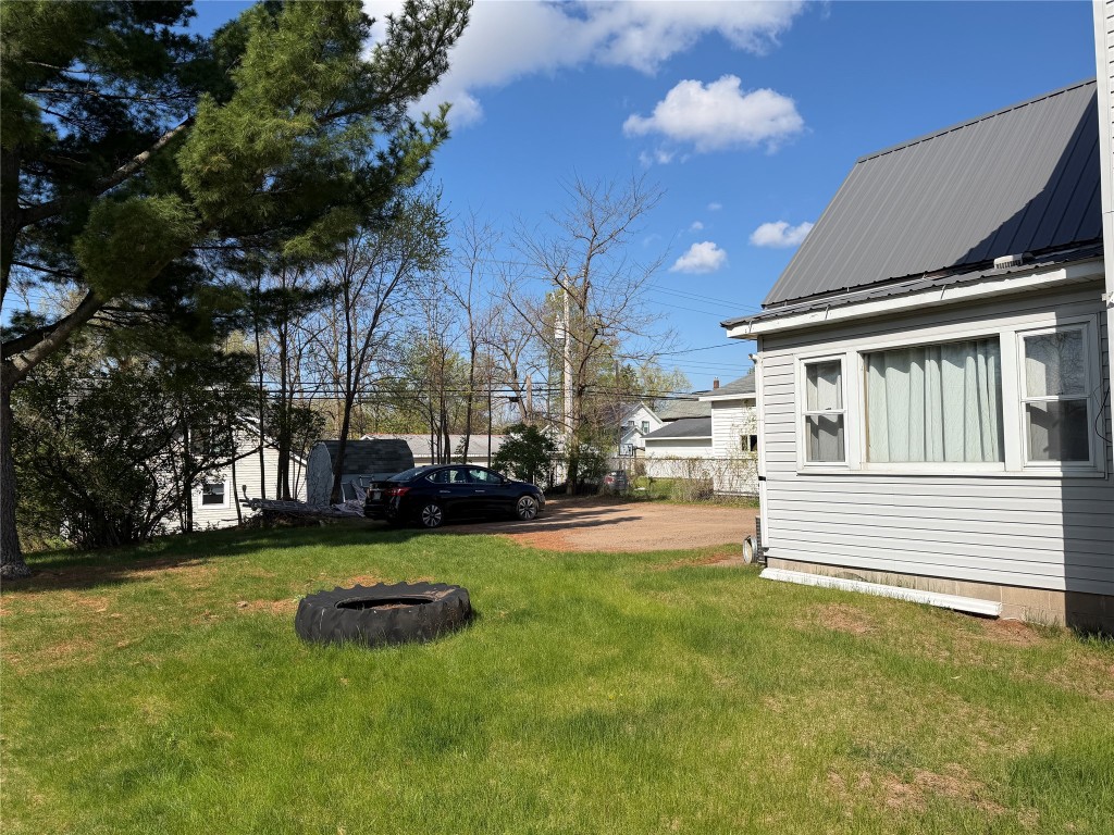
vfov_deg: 56.8
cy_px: 418
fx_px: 772
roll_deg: +0.9
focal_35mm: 24
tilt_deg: +2.3
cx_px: 557
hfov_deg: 71.6
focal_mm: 6.76
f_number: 1.78
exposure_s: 1/5714
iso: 80
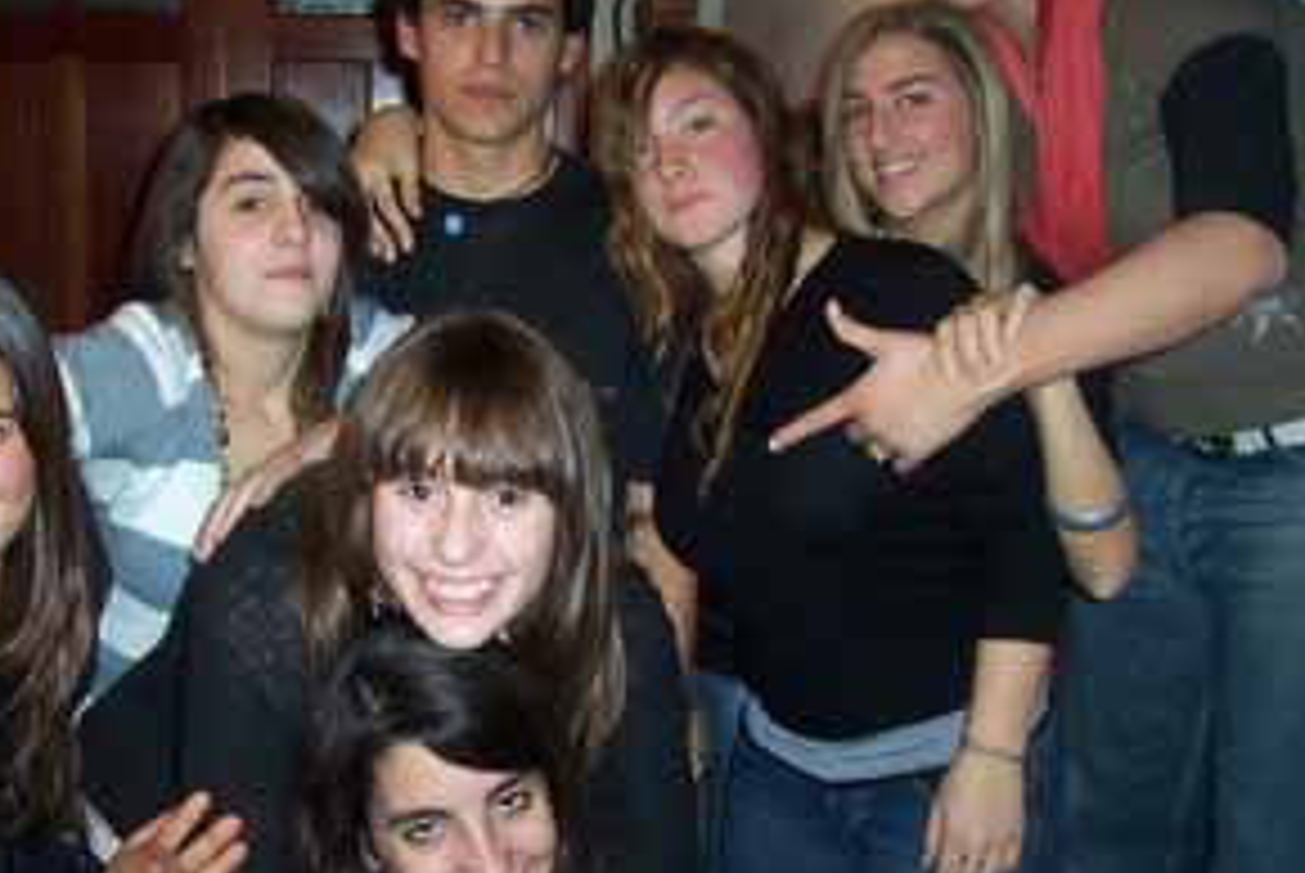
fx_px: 1923
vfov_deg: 25.6
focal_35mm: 53
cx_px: 554
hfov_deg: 37.4
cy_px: 486
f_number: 2.8
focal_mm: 5.6
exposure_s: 1/60
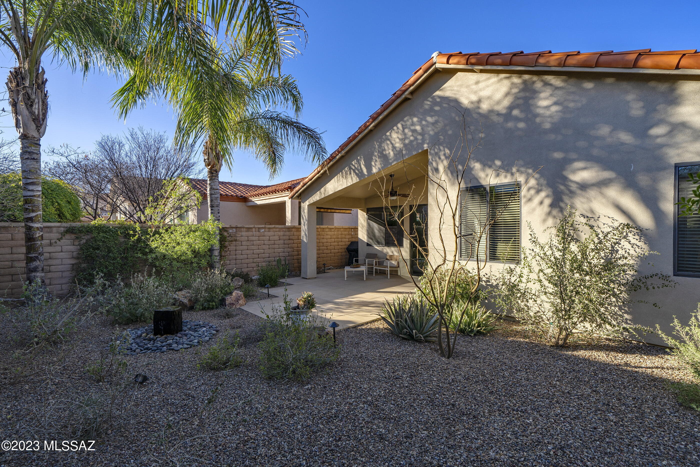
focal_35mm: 15
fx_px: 292
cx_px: 350
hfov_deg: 100.4
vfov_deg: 77.3
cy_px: 234
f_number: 9
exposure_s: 1/125
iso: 100
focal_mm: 15
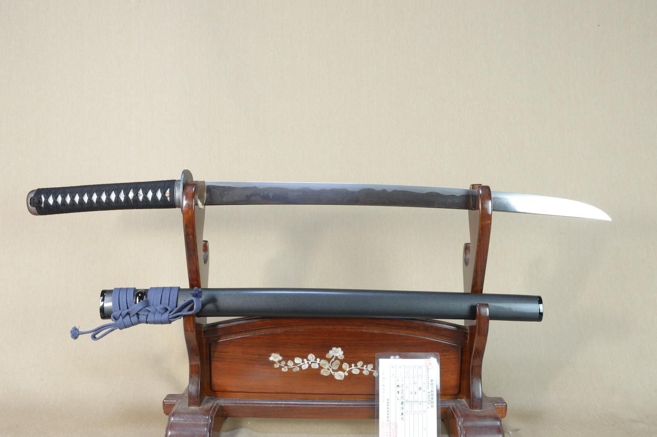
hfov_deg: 62.0
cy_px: 218
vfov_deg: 43.5
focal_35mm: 30
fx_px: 547
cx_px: 328
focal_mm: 20
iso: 400
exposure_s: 1/2
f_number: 11
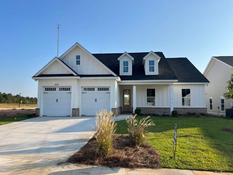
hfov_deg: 67.3
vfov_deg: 53.1
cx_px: 116
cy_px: 88
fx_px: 175
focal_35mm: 26
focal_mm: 5.7
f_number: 1.5
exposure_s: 1/2915
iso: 50
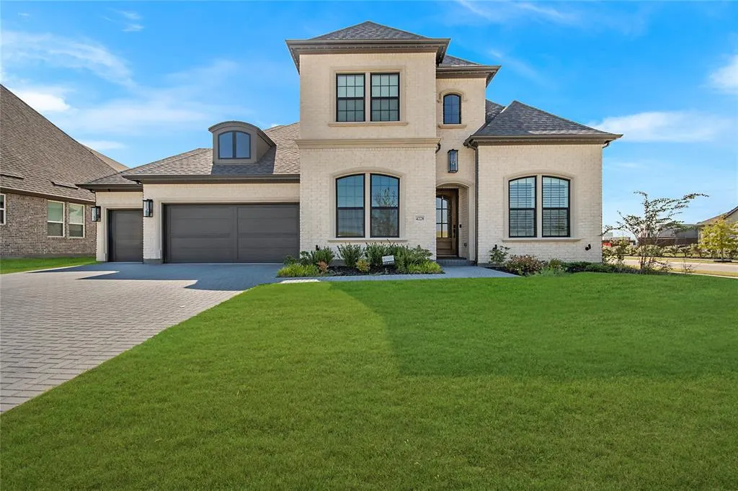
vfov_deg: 77.3
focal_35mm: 15
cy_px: 246
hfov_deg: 100.4
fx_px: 307
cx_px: 369
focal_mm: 10
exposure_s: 1/250
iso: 100
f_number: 8
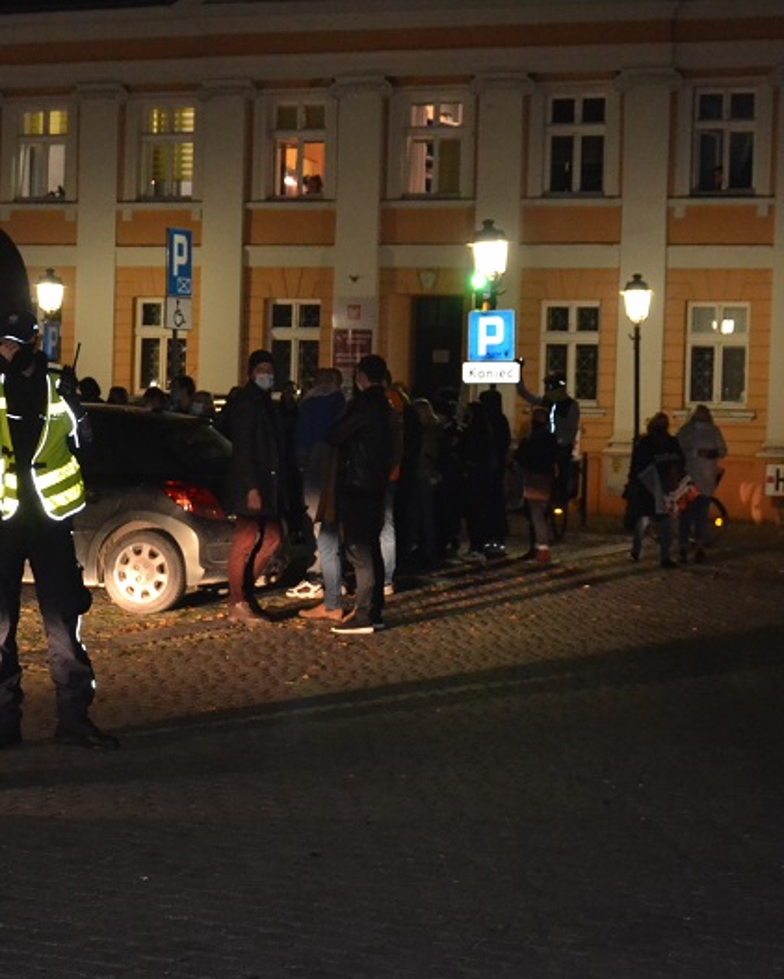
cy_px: 493
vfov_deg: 25.5
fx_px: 2166
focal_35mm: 75
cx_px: 401
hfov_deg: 20.5
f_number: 4.5
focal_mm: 35
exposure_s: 1/60
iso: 2800
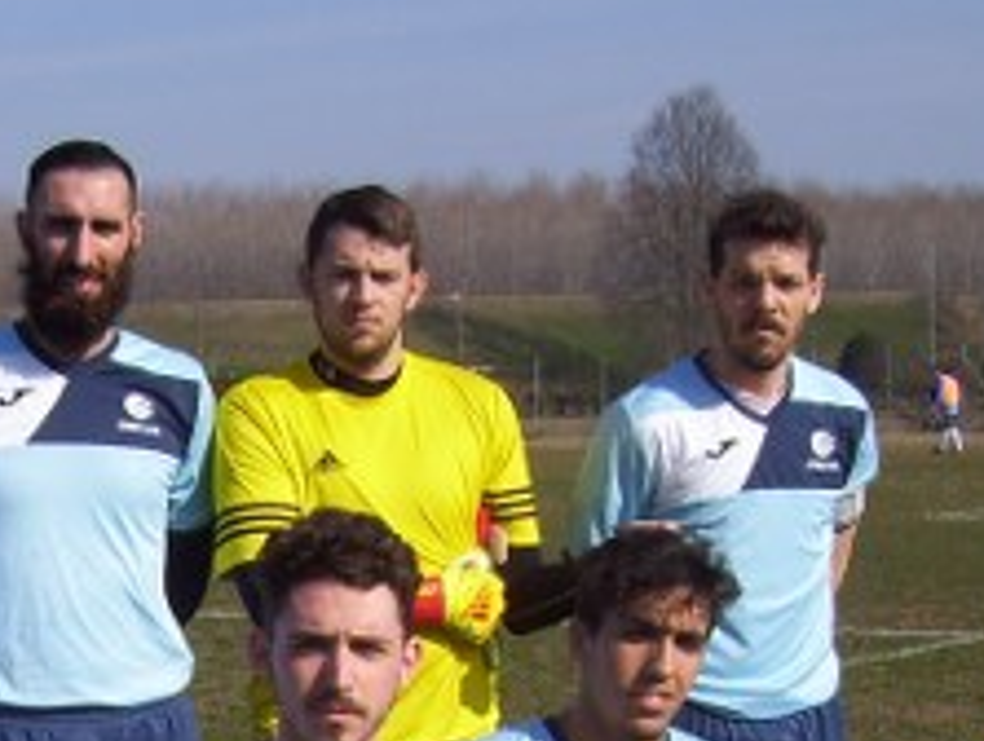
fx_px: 2933
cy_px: 979
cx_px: 49
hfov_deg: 18.6
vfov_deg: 13.8
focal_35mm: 103
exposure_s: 1/800
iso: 80
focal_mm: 6
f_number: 4.8
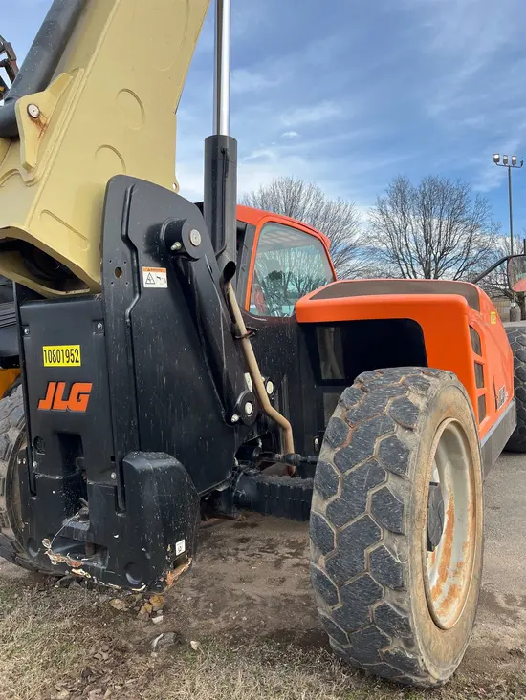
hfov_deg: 53.1
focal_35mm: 26
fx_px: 527
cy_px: 350
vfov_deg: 67.3
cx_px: 263
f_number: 1.6
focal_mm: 5.1
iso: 50
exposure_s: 1/1238
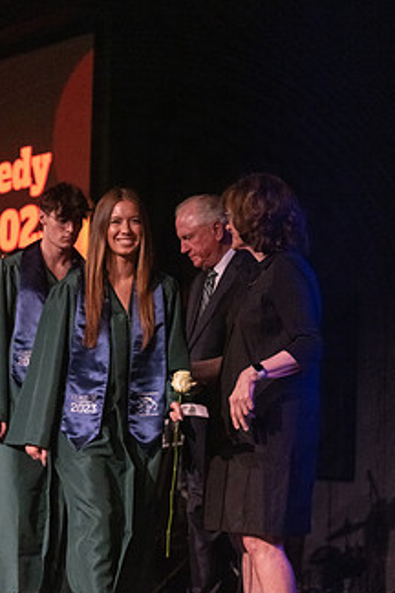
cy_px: 340
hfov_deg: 13.7
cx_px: 137
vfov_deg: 20.4
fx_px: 1646
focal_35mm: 100
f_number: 2.8
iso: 16000
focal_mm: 72
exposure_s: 1/1000
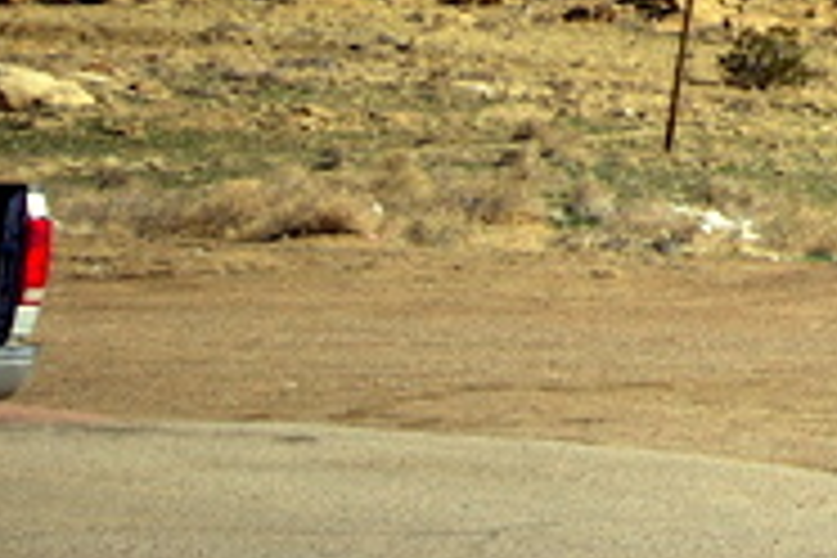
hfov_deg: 13.4
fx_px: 2999
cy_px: -549
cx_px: 1719
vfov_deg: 9.9
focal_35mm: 129
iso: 100
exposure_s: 1/250
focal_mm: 20
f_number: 9.5
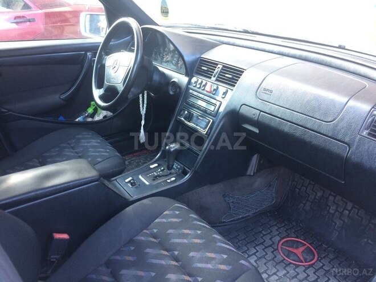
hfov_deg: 61.7
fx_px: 315
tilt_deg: -22.9
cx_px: 188
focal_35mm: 29
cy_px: 141
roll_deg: -3.6
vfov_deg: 48.2
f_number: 2.2
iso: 100
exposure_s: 1/33
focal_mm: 4.15
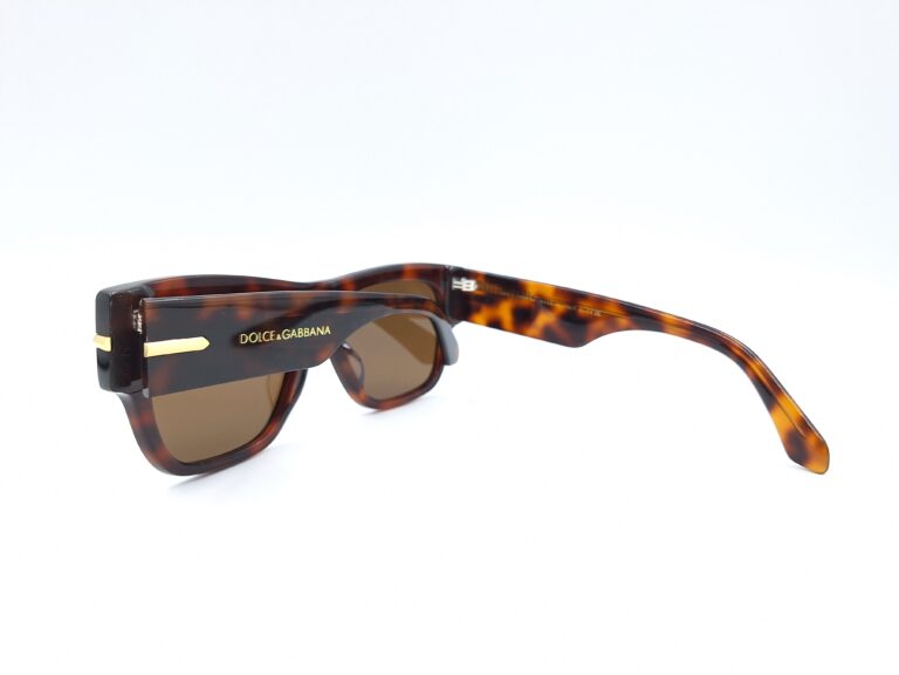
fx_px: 597
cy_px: 338
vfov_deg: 58.9
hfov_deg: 73.9
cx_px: 450
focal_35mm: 23
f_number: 1.8
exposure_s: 1/60
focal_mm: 5.54
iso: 64
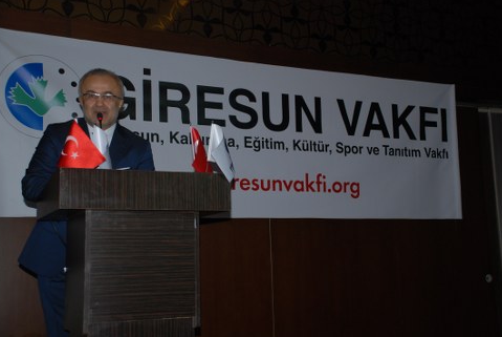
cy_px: 172
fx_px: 678
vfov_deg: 27.9
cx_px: 255
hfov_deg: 40.6
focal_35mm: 49
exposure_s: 1/60
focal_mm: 31
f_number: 4.2
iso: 200
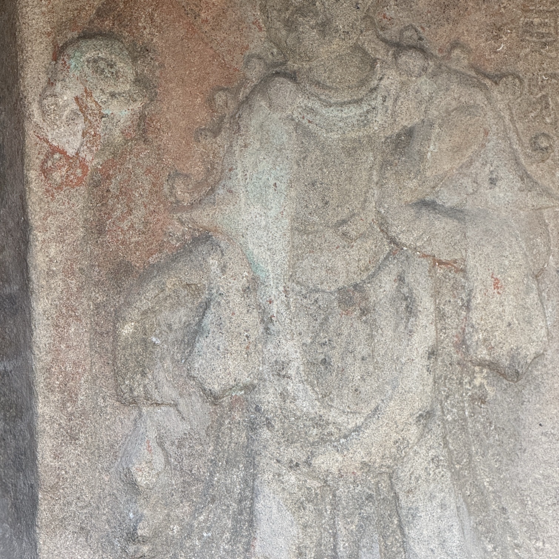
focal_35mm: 142
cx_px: 280
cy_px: 190
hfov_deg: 12.3
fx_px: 2594
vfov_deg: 12.3
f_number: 2.8
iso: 200
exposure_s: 1/99
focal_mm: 15.66
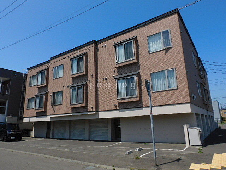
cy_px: 85
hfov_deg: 71.6
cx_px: 113
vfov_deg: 56.8
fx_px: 157
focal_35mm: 24
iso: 125
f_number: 4.8
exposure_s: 1/1250
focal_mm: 4.3
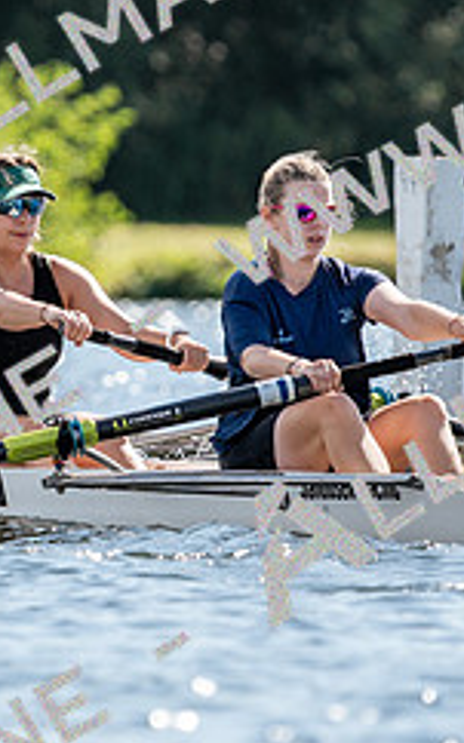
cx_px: -9
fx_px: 21270
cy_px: 336
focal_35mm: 1050
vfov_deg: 2.0
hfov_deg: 1.2
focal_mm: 430
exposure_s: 1/2000
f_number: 6.3
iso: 400
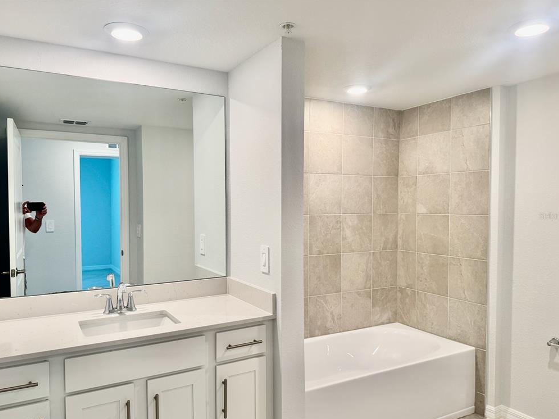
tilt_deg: -2.6
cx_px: 283
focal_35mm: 25
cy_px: 216
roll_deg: -2.0
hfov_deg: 69.4
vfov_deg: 54.9
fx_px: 404
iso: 100
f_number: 1.78
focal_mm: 6.76
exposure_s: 1/120
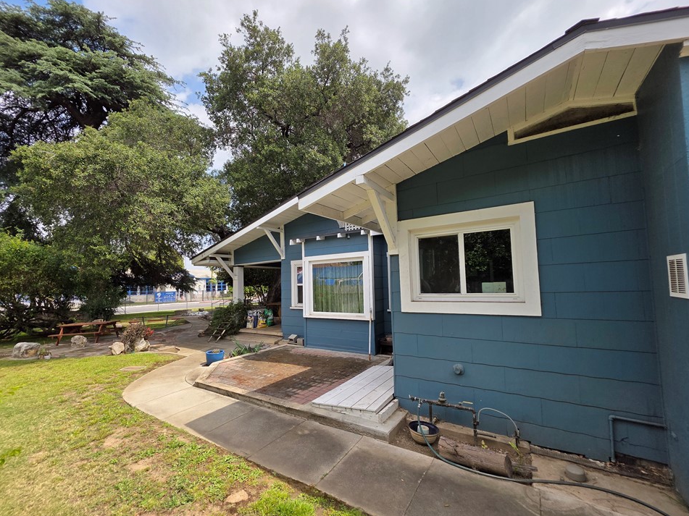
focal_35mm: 14
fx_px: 279
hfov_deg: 102.0
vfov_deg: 85.6
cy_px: 268
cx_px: 332
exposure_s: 1/1737
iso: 40
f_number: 1.9
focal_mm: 2.2
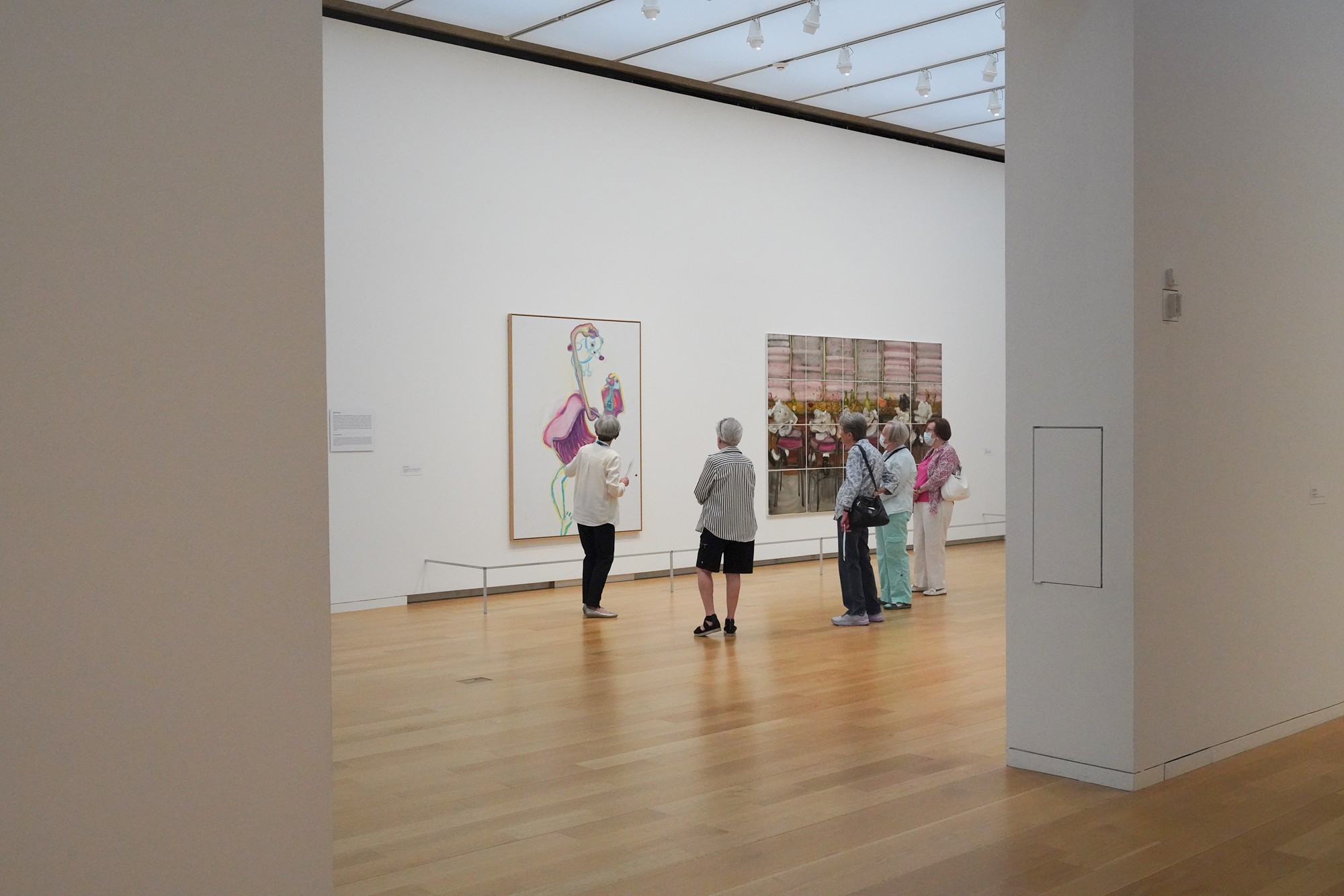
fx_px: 1381
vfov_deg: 36.0
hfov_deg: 51.9
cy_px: 448
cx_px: 672
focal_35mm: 37
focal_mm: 37
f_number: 10
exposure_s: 1/100
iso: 6400
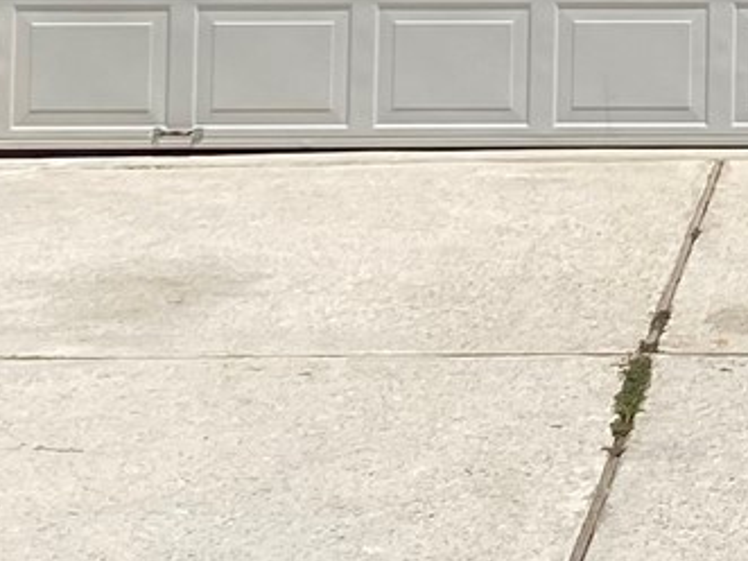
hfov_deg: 11.9
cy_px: -414
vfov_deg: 8.9
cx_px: 958
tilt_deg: +3.7
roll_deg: +0.6
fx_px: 3478
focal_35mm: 161
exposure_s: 1/5025
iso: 32
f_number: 1.8
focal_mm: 4.25
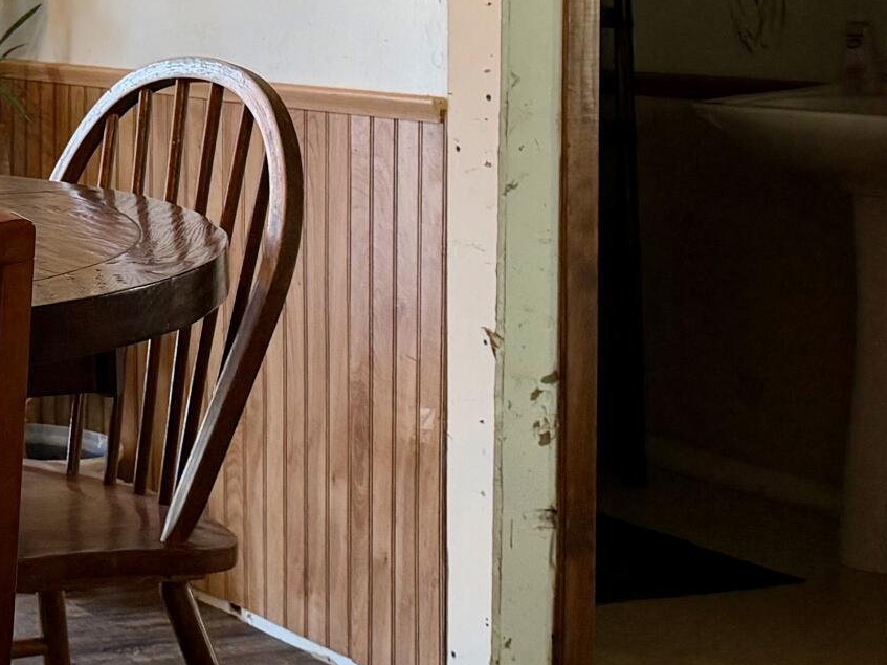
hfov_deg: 19.8
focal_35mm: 85
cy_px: -7
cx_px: -464
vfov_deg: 17.0
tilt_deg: -1.5
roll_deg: -0.1
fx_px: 2178
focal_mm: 6.76
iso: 200
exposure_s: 1/120
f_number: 1.78
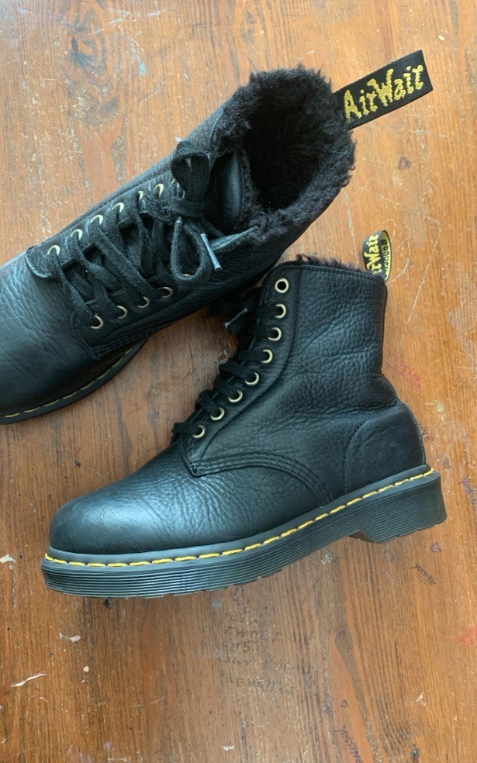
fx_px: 582
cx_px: 218
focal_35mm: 28
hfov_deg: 44.5
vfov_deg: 66.5
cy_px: 386
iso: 320
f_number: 1.8
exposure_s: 1/60
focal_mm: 4.25
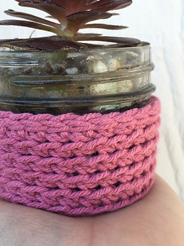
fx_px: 355
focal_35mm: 50
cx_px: 76
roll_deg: +5.1
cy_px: 97
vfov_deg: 38.0
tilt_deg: -12.8
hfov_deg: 29.0
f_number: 2.2
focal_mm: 4.15
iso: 32
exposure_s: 1/120
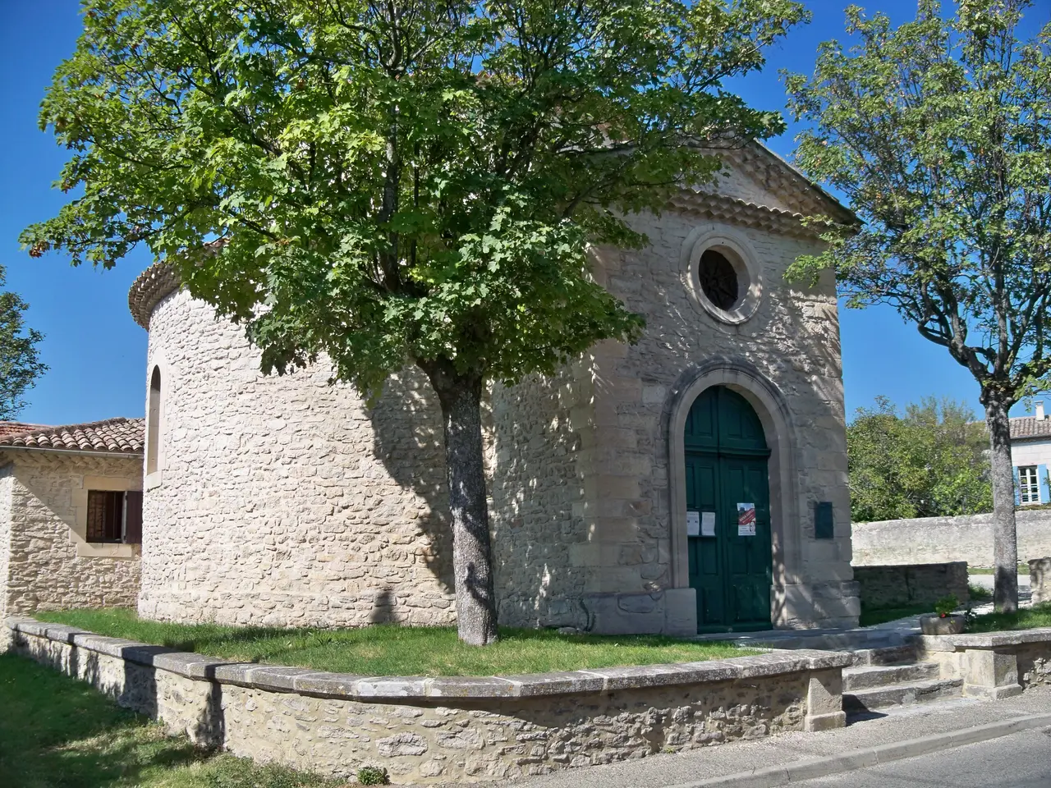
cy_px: 394
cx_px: 526
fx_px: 1063
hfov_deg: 52.6
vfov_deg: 40.7
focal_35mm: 35
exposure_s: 1/500
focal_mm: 6.2
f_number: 3.5
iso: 80
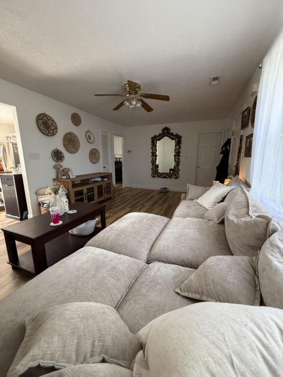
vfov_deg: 102.1
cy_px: 188
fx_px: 153
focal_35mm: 14
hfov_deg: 85.7
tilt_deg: -11.0
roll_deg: -0.2
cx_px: 142
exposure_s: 1/99
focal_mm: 2.22
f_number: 2.2
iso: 320
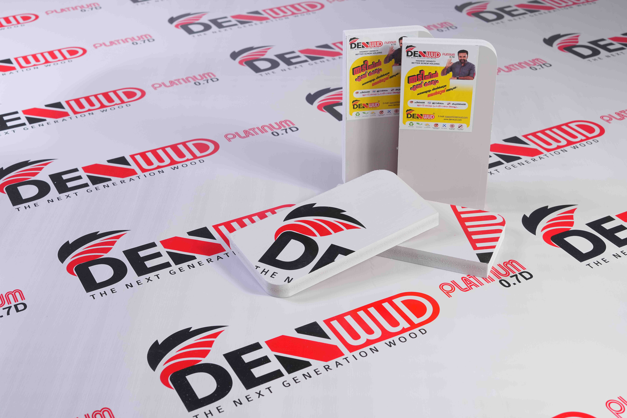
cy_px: 209
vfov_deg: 27.0
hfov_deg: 39.6
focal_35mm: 50
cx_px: 314
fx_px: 871
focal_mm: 50
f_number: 10
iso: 640
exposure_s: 1/200
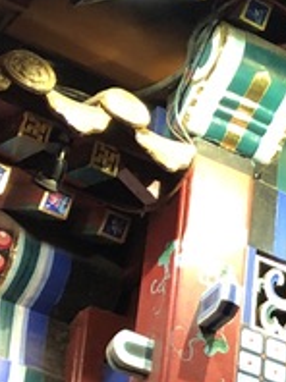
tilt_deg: +30.3
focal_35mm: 145
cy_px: 353
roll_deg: +5.0
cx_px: 730
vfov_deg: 13.5
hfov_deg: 9.0
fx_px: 1601
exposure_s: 1/17
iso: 40
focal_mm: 4
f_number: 1.8
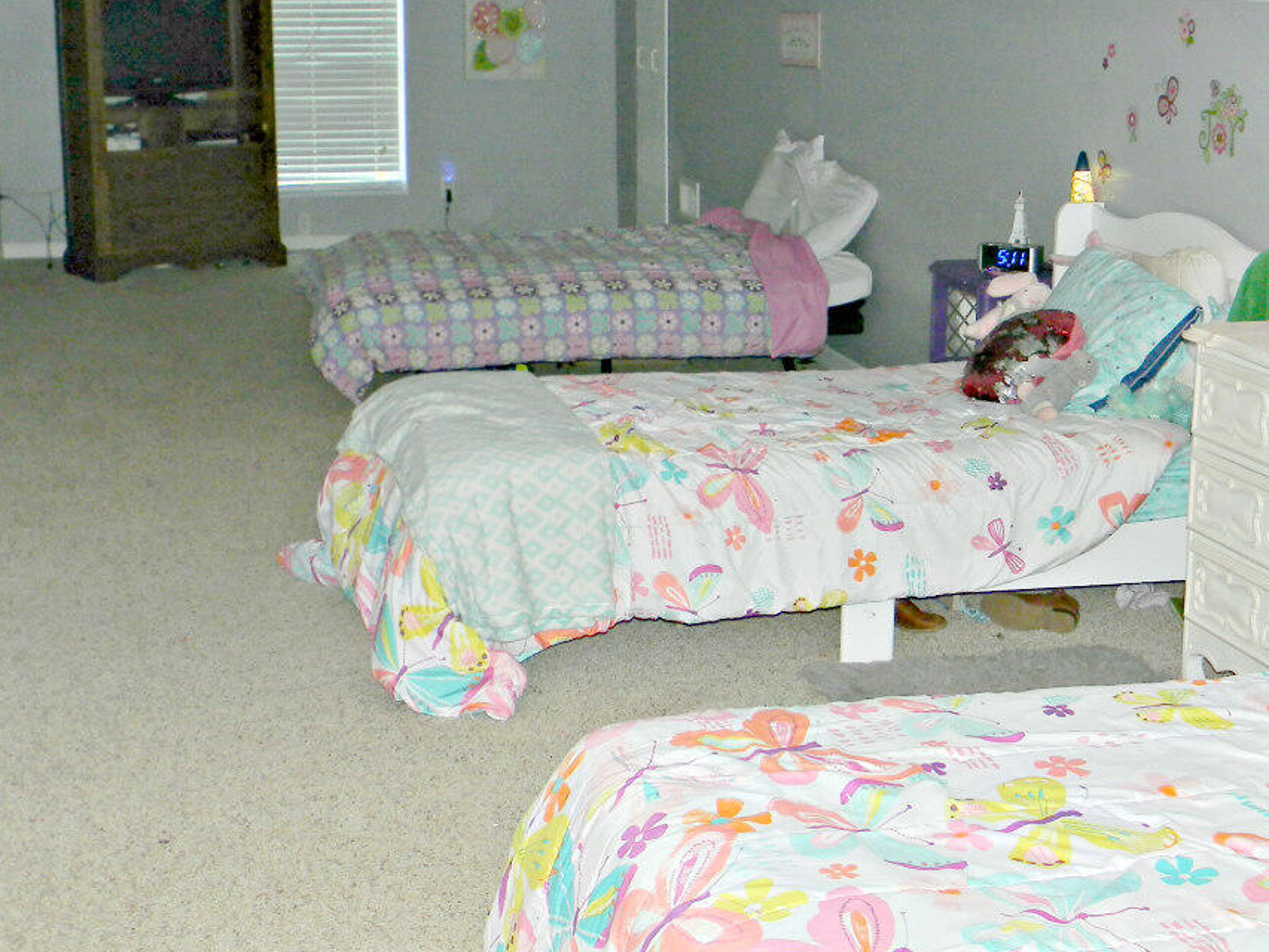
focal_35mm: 54
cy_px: 384
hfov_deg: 35.5
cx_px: 613
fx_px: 1980
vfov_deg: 27.0
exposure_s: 1/30
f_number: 3.7
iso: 219
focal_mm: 6.4
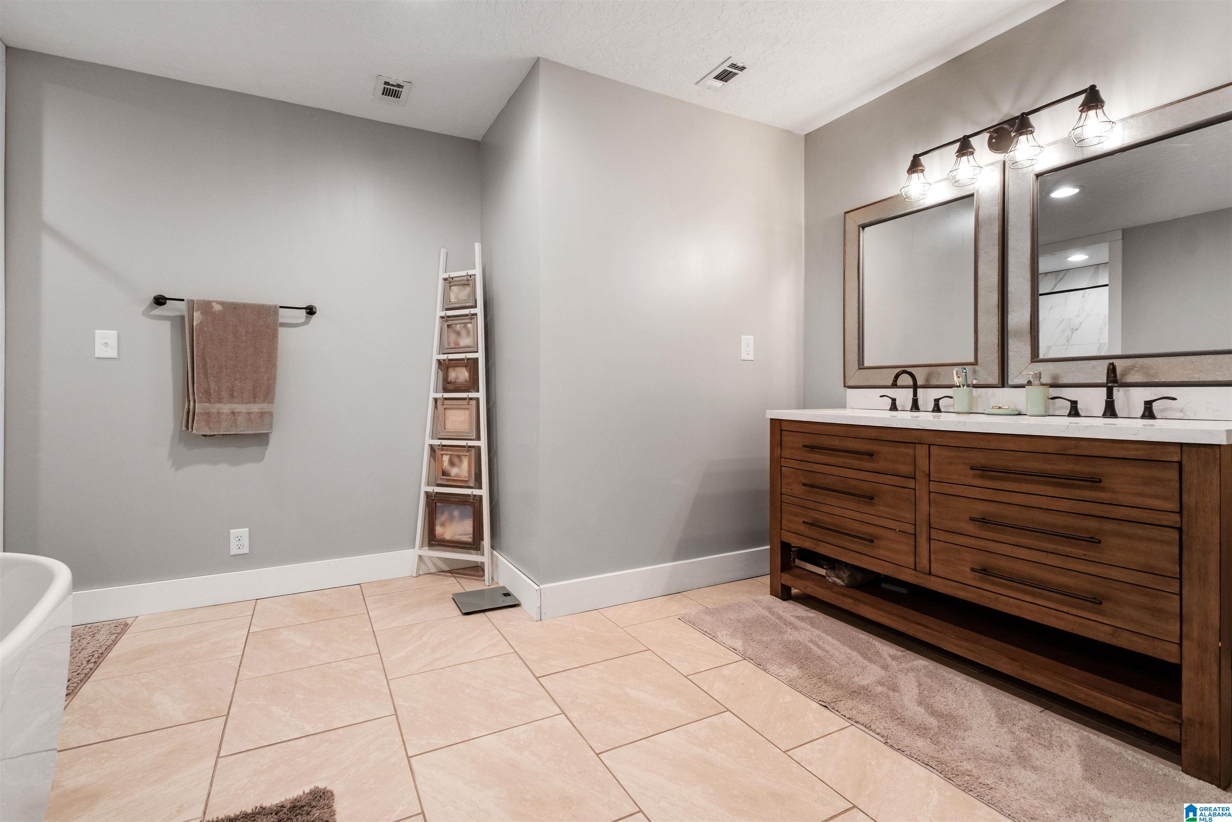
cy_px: 411
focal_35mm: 15
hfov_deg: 100.4
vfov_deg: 77.3
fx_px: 513
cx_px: 616
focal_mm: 10
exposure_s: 1/1.25
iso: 800
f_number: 8
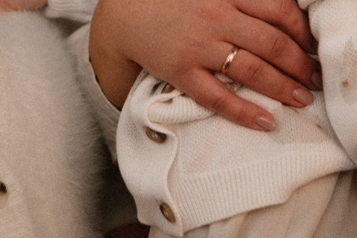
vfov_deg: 9.4
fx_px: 1399
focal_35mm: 141
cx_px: 161
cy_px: -145
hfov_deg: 14.5
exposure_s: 1/320
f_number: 1.8
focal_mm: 35
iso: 800
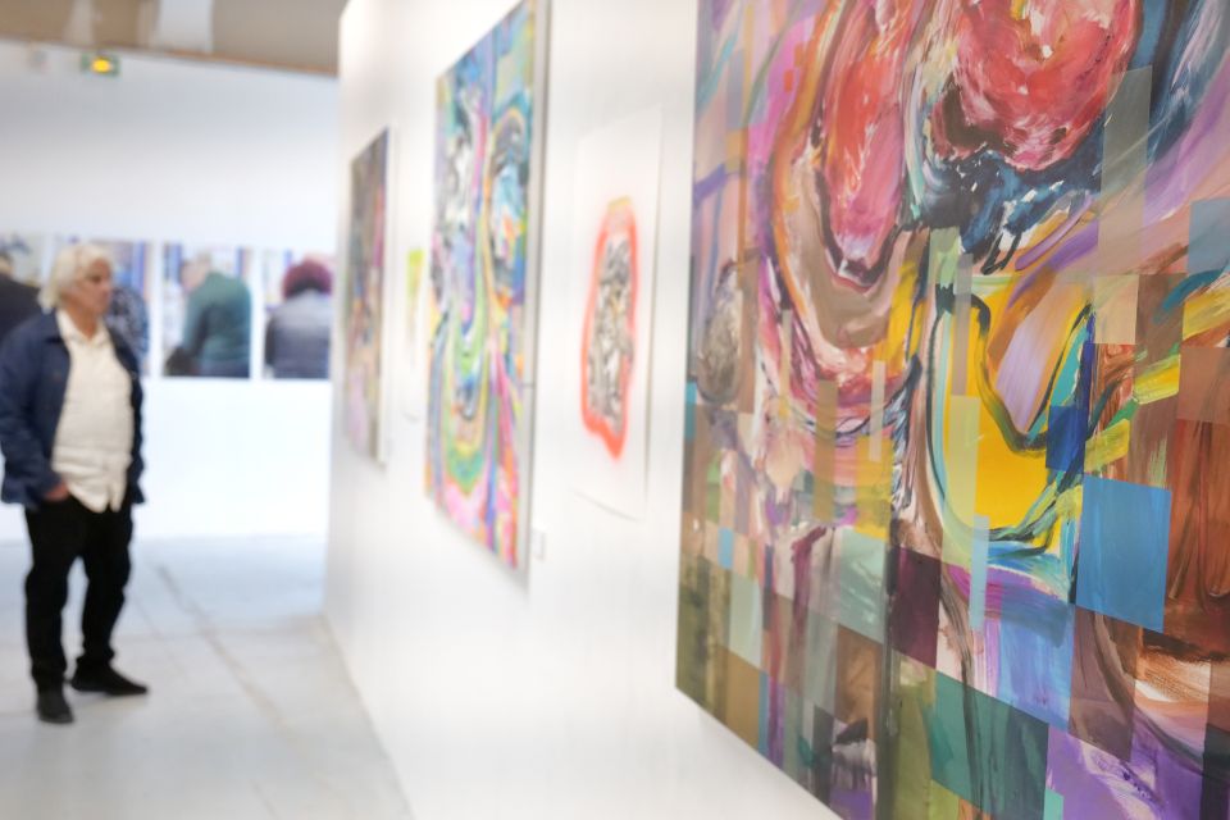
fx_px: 1367
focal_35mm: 40
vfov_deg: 33.4
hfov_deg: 48.5
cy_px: 410
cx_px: 615
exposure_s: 1/320
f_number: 4.8
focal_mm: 40
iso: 12800
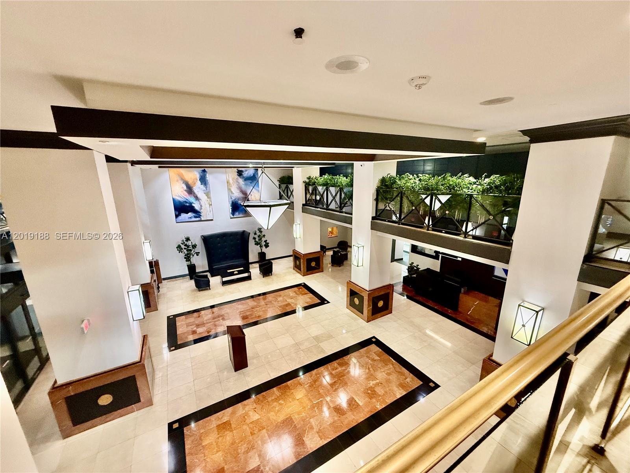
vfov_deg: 85.7
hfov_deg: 102.1
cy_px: 236
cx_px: 315
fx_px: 255
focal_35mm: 14
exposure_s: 1/60
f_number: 2.2
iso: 500
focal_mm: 2.22
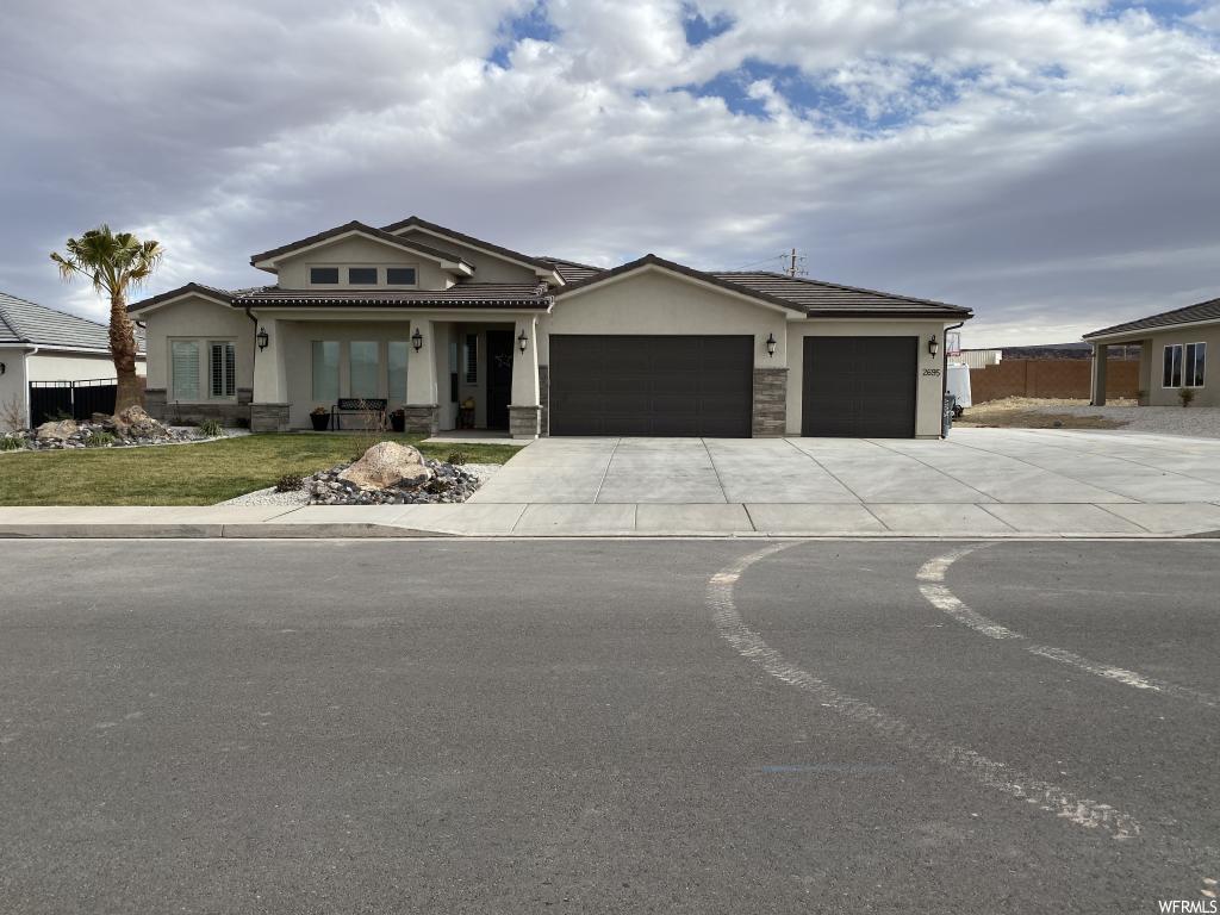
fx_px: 916
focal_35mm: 26
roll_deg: -0.6
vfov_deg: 53.1
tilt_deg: -3.3
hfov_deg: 67.3
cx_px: 610
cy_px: 458
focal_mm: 4.25
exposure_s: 1/2315
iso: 32
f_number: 1.8
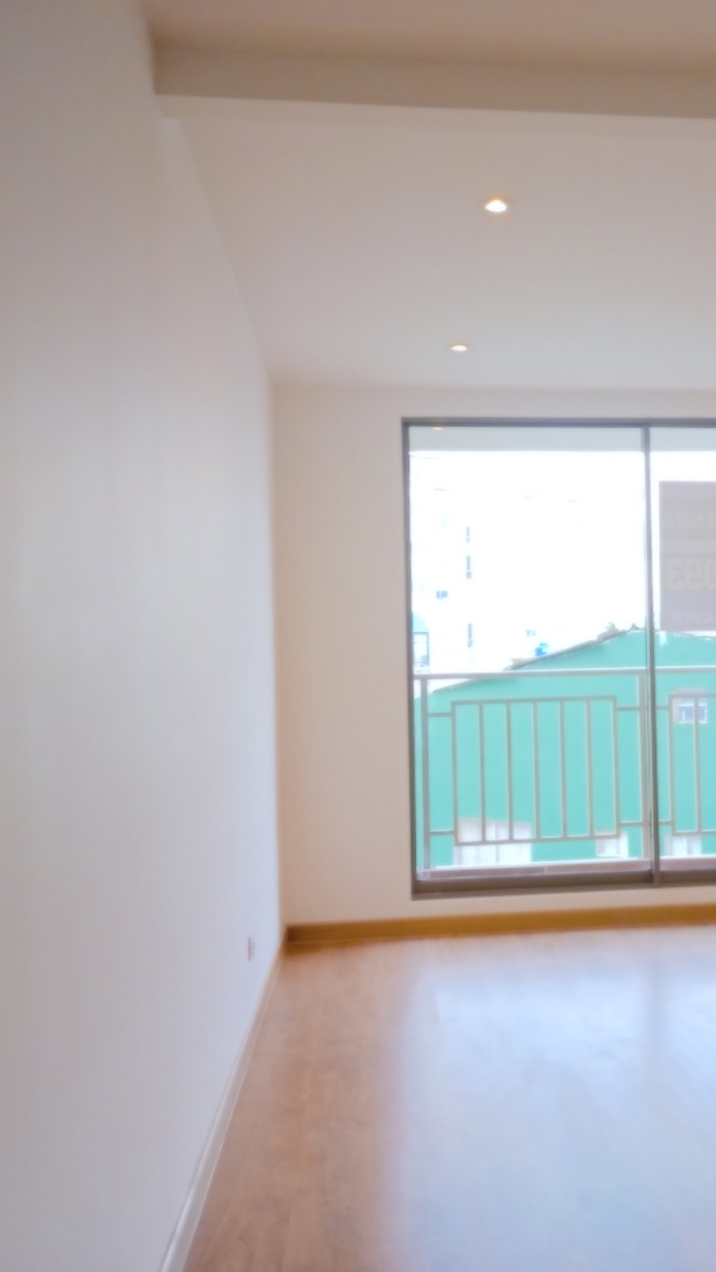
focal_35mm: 37
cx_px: 563
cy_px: 641
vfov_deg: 54.0
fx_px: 1249
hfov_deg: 31.3
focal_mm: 4.71
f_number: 1.79
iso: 479
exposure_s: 1/100
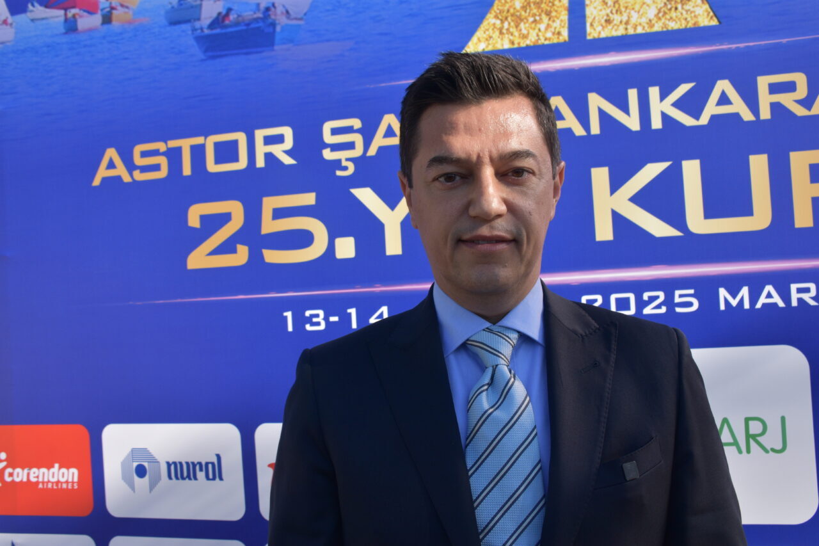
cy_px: 273
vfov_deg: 43.6
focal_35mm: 30
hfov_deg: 61.9
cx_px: 410
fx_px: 682
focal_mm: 20
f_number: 8
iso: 400
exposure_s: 1/500
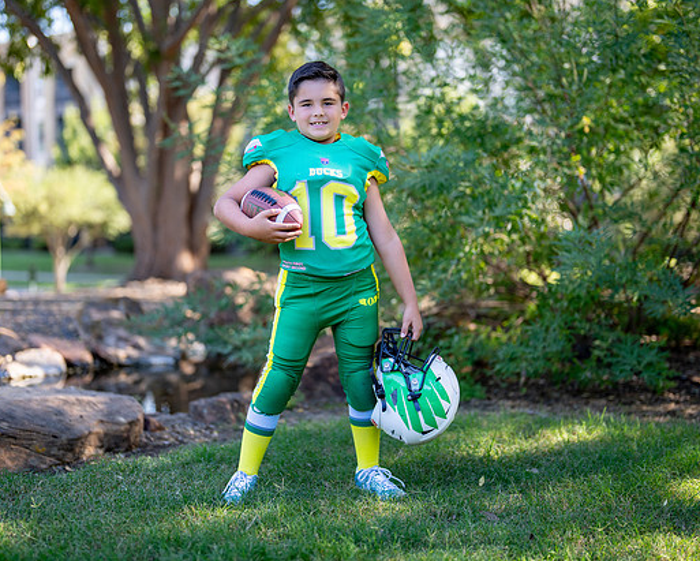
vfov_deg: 24.2
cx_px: 328
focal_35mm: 63
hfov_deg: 30.0
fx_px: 1306
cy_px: 260
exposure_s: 1/1000
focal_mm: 50
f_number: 1.2
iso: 100
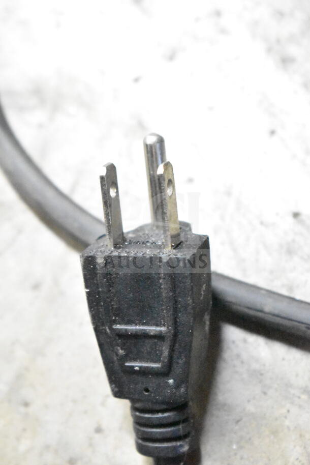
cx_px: 155
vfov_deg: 24.6
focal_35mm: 82
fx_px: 1065
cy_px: 232
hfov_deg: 16.6
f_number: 5.6
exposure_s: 1/100
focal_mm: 55
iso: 25600
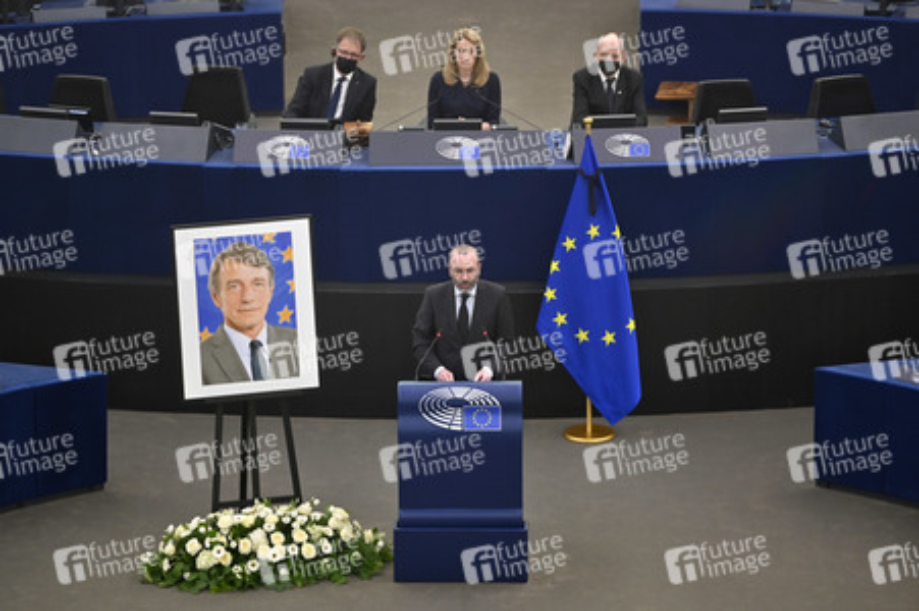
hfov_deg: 10.3
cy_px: 306
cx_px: 460
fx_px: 5102
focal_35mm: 200
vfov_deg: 6.9
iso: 1000
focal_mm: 200
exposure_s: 1/400
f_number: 2.8
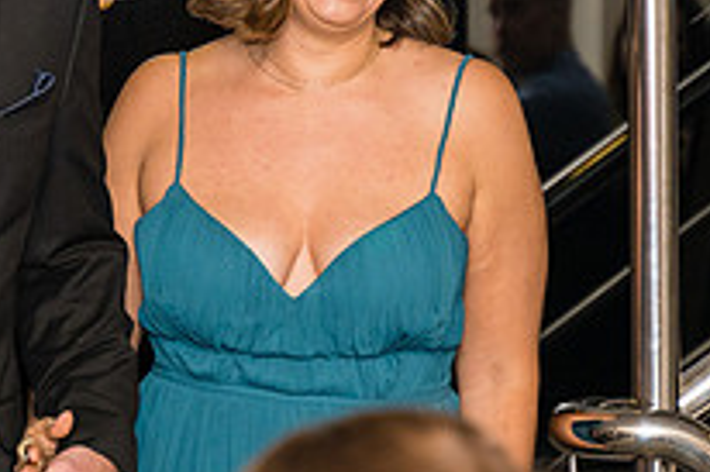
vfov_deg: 5.6
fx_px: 4848
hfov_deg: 8.4
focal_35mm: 246
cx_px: 189
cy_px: -7
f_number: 2.8
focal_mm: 70
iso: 1000
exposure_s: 1/250
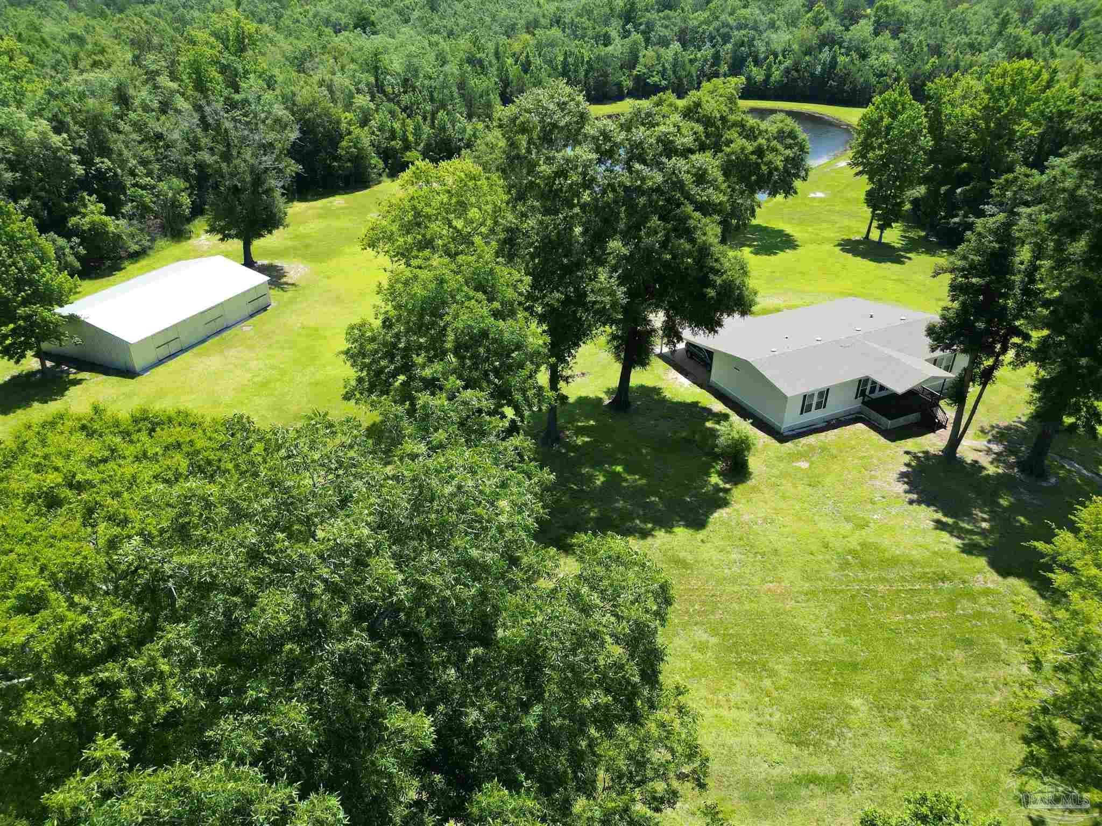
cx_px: 551
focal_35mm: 24
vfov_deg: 56.8
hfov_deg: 71.6
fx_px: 764
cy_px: 413
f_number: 1.7
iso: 100
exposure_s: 1/1000
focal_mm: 6.72
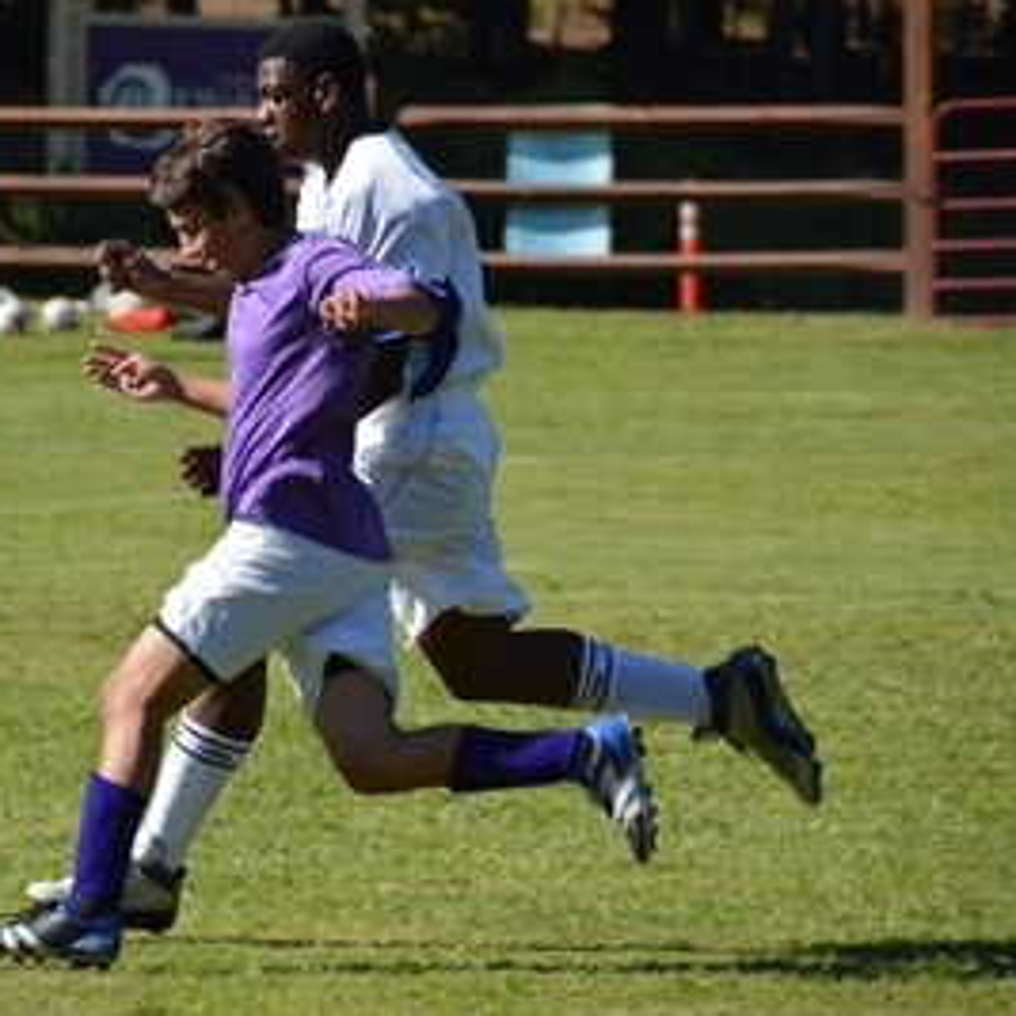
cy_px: 508
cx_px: 361
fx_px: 12818
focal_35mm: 386
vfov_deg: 4.5
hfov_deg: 4.5
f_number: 5.6
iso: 125
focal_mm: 200
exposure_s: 1/500
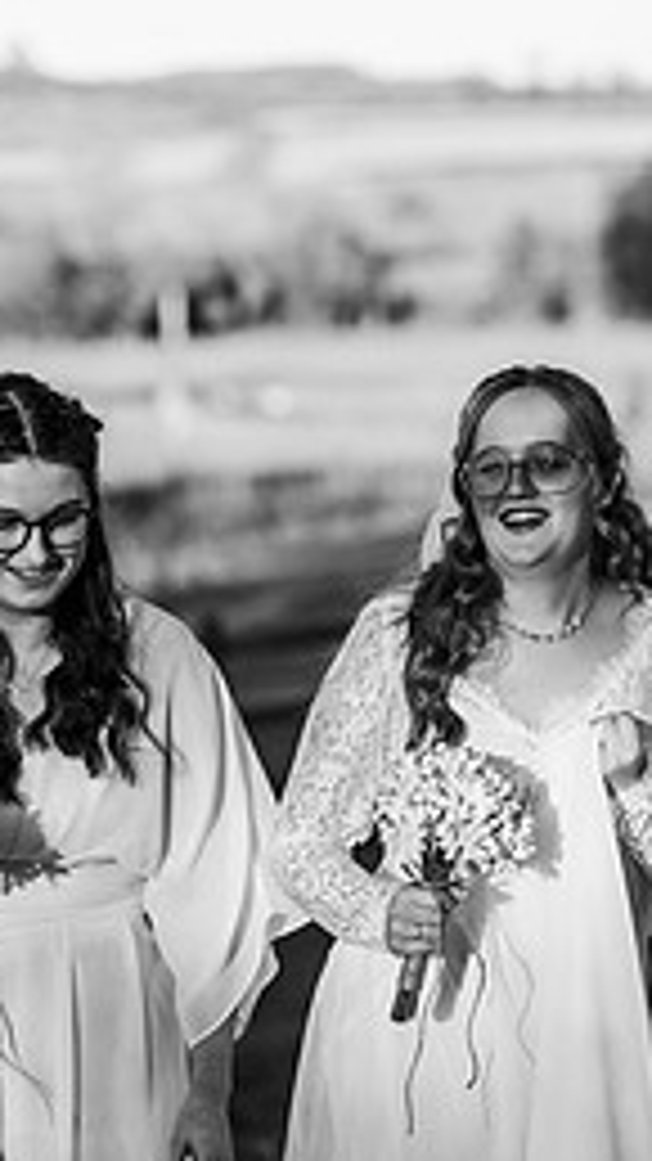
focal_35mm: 155
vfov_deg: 13.8
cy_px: 976
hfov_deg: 7.8
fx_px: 4767
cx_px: 281
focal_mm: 85
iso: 100
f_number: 2.5
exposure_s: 1/2000
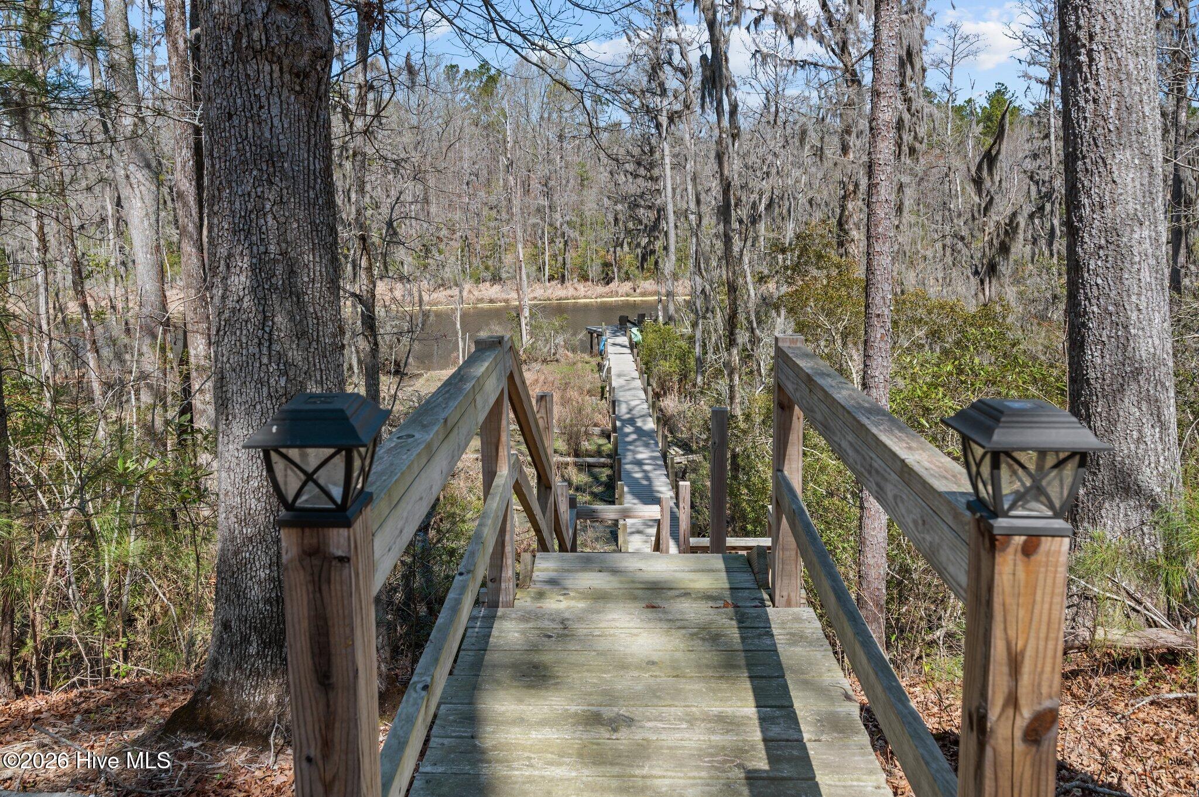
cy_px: 398
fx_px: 832
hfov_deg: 71.6
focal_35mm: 25
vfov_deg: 51.2
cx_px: 600
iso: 250
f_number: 8
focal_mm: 25
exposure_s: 1/400
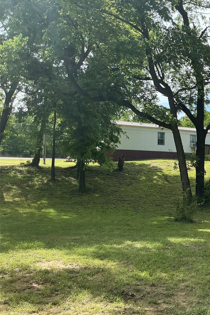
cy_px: 157
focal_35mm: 41
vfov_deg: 47.4
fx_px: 359
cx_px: 214
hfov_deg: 30.2
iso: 25
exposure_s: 1/657
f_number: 1.8
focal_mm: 3
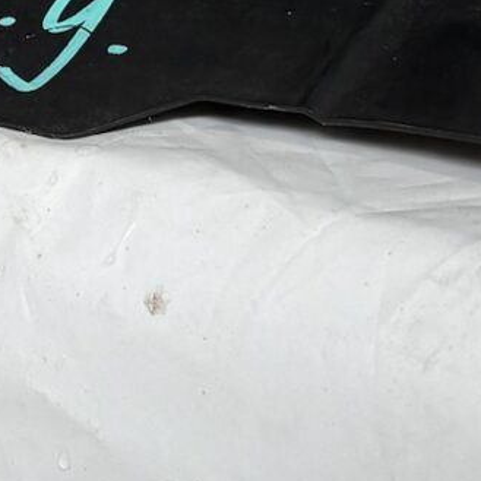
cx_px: -136
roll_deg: +0.5
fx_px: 2814
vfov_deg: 9.5
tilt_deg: -13.6
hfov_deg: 9.6
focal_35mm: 179
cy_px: -190
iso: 32
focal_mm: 5.96
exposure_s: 1/163
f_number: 1.6
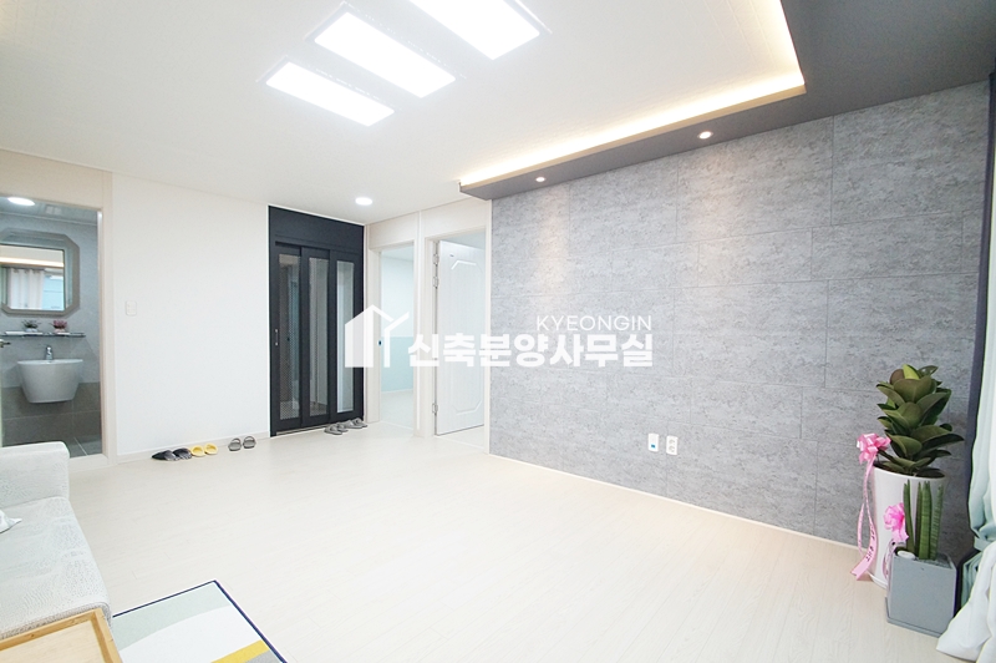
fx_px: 415
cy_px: 332
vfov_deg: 77.2
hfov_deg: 100.4
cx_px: 498
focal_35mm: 15
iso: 1600
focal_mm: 10
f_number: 5
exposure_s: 1/125
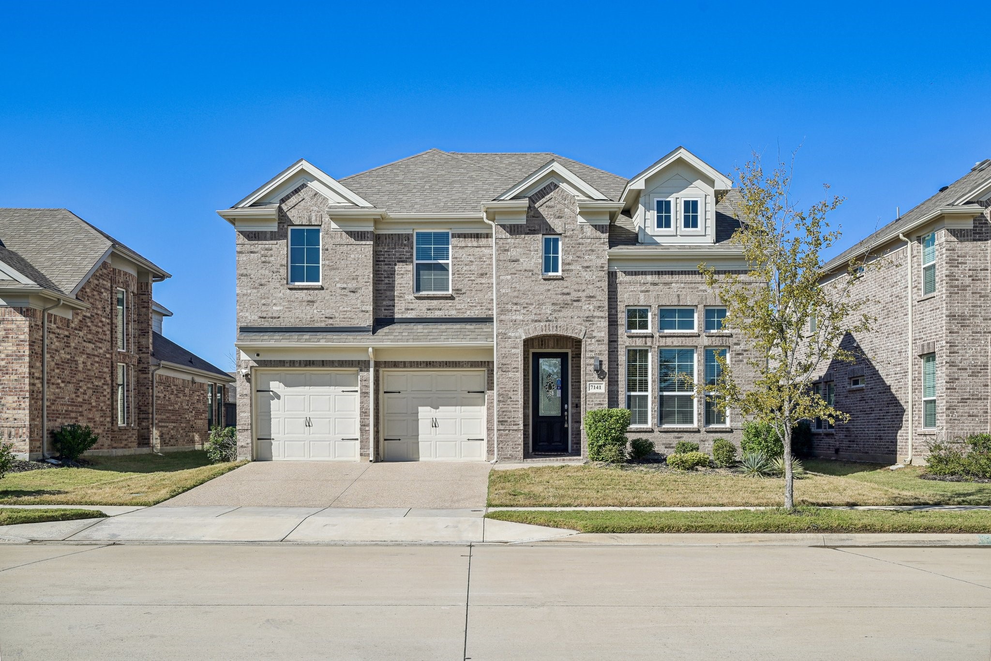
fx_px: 826
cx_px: 496
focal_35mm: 30
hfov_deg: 61.9
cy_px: 330
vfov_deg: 43.6
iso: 63
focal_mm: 30
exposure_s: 1/250
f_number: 8
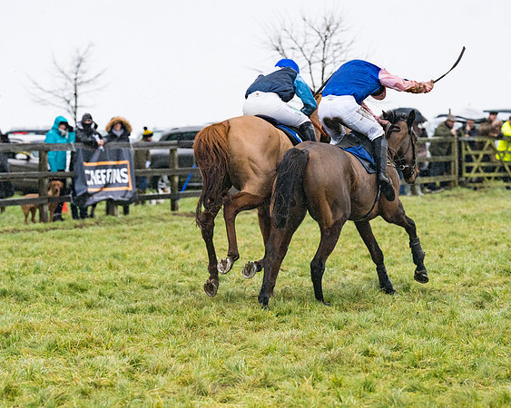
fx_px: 2596
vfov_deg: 9.0
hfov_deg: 11.2
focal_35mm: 172
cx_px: 279
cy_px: 190
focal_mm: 135
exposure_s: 1/3200
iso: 1600
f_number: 4
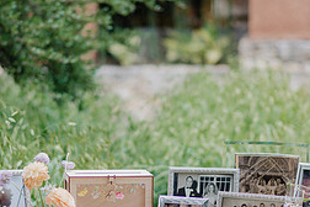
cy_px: 140
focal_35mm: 196
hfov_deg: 10.5
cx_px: 145
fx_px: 1688
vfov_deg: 7.0
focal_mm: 85
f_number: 2
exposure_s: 1/640
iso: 100
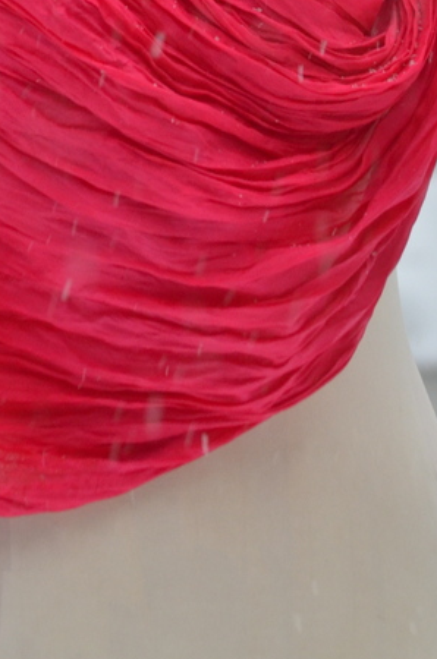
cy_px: -204
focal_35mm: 443
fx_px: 8103
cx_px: 195
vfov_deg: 4.6
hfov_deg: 3.1
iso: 640
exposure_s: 1/125
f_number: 9
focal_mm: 110
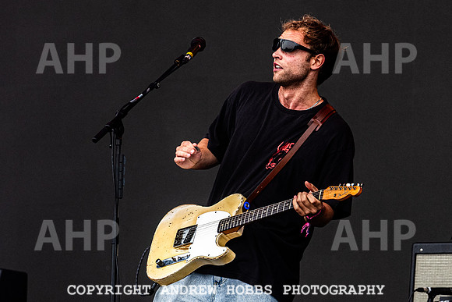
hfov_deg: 4.8
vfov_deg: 3.2
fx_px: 5346
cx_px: 327
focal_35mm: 426
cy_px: 123
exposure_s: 1/800
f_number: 4.5
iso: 640
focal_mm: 200
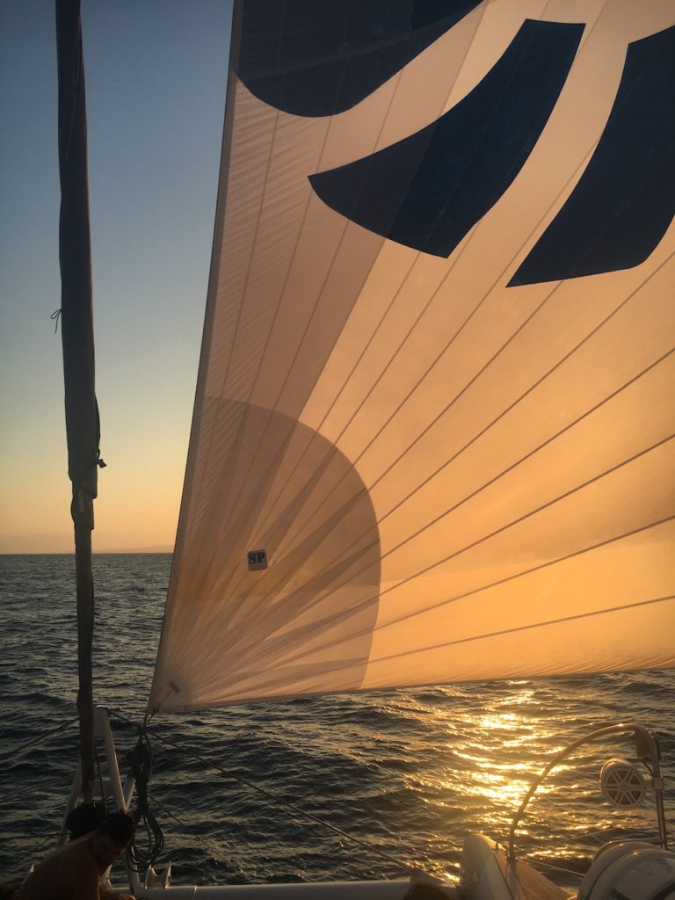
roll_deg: +0.3
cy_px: 450
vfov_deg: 61.7
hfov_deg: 48.2
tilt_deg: +8.3
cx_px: 338
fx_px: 754
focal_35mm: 29
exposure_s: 1/1202
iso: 25
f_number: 2.2
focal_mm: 4.15
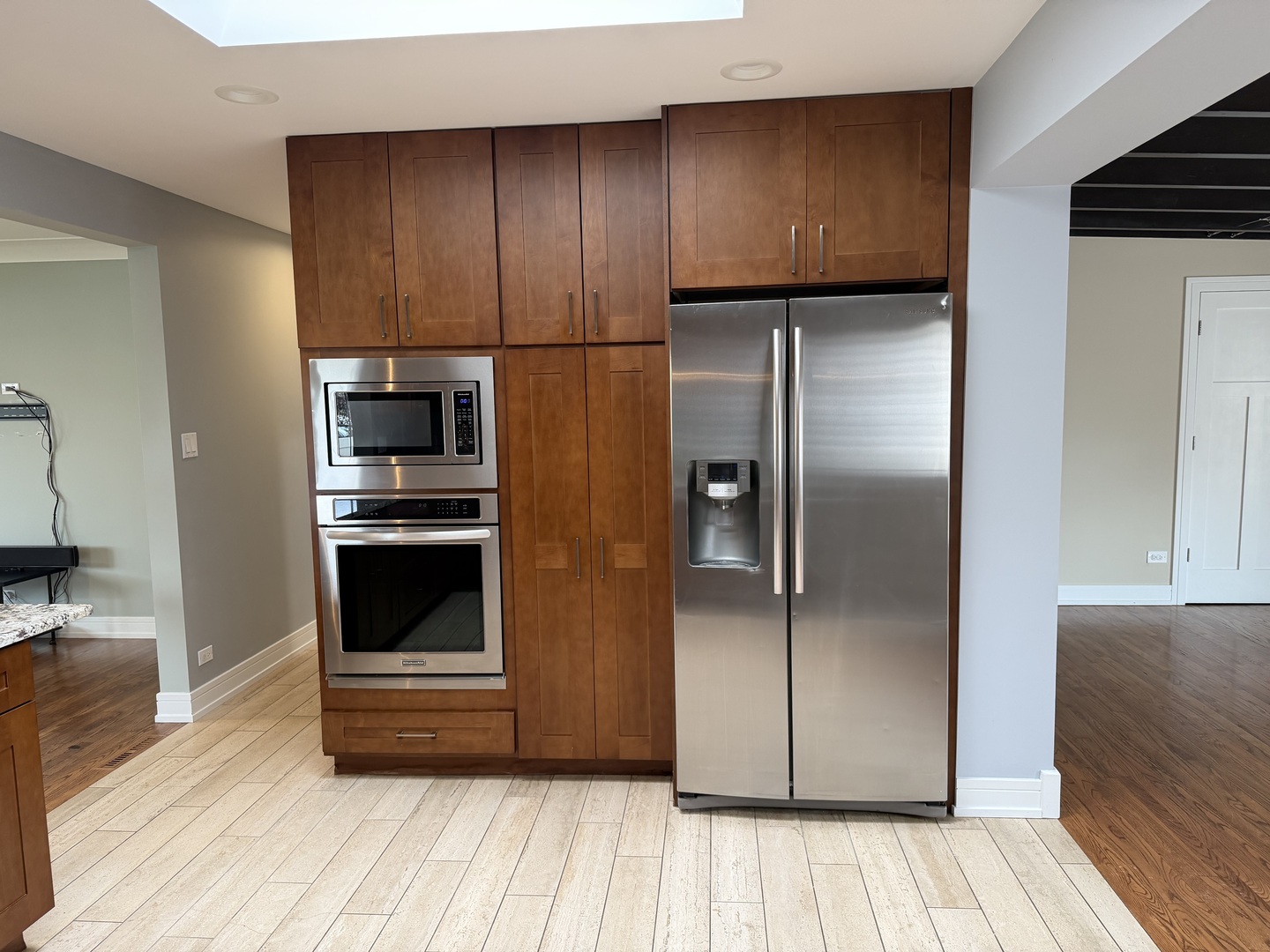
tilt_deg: -5.5
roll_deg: +1.7
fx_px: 881
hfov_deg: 71.6
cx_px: 635
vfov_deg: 56.8
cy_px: 476
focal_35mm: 24
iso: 200
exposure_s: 1/120
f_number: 1.78
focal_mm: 6.76
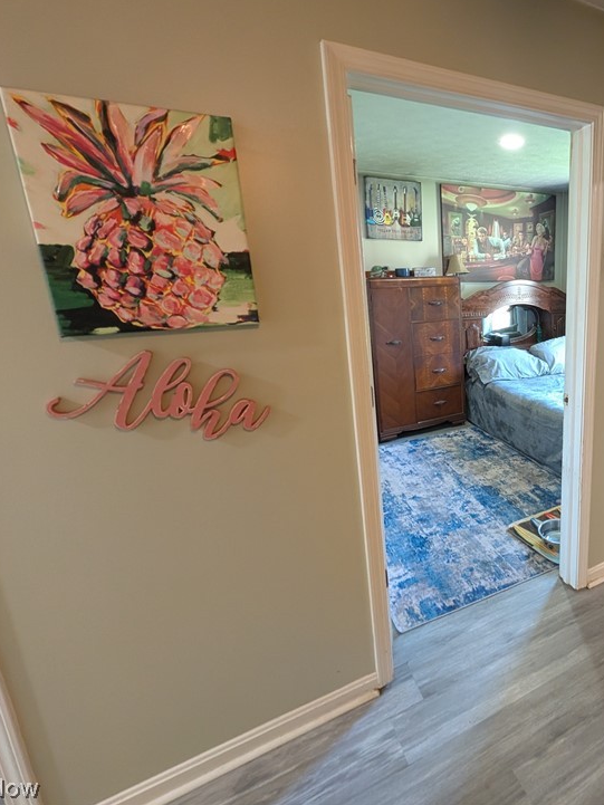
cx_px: 493
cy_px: 377
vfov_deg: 90.9
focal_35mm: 17
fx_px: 395
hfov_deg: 67.0
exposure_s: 1/40
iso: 316
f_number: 1.7
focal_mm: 2.02
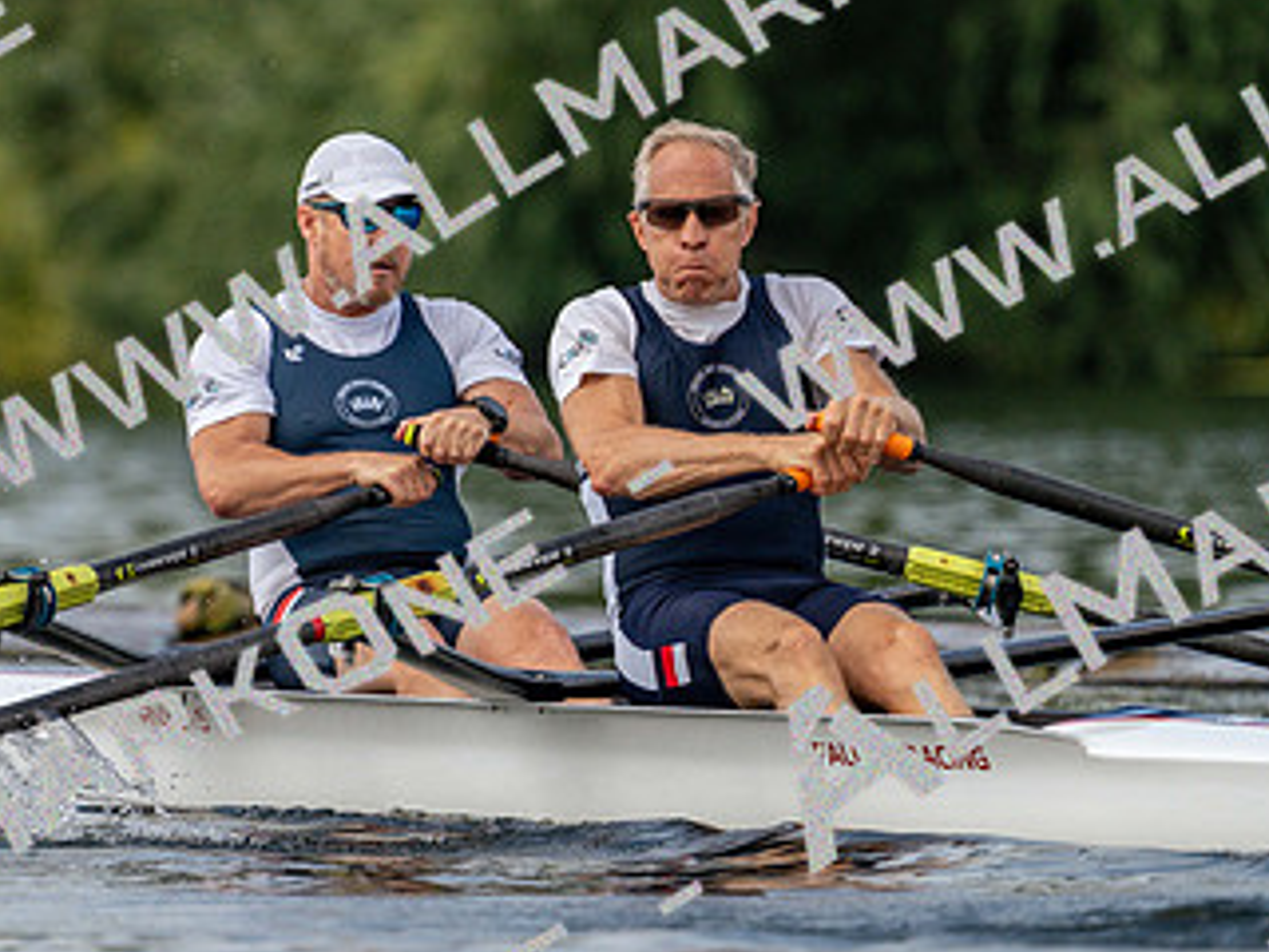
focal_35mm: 913
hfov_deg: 2.2
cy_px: 498
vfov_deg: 1.6
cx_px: 448
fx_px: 33470
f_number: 6.3
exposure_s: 1/1600
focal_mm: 524
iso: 500
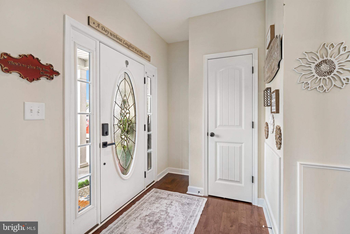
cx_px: 175
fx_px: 156
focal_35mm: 16
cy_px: 117
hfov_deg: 96.7
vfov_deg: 73.8
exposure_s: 1/8
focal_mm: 16
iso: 1250
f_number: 7.1
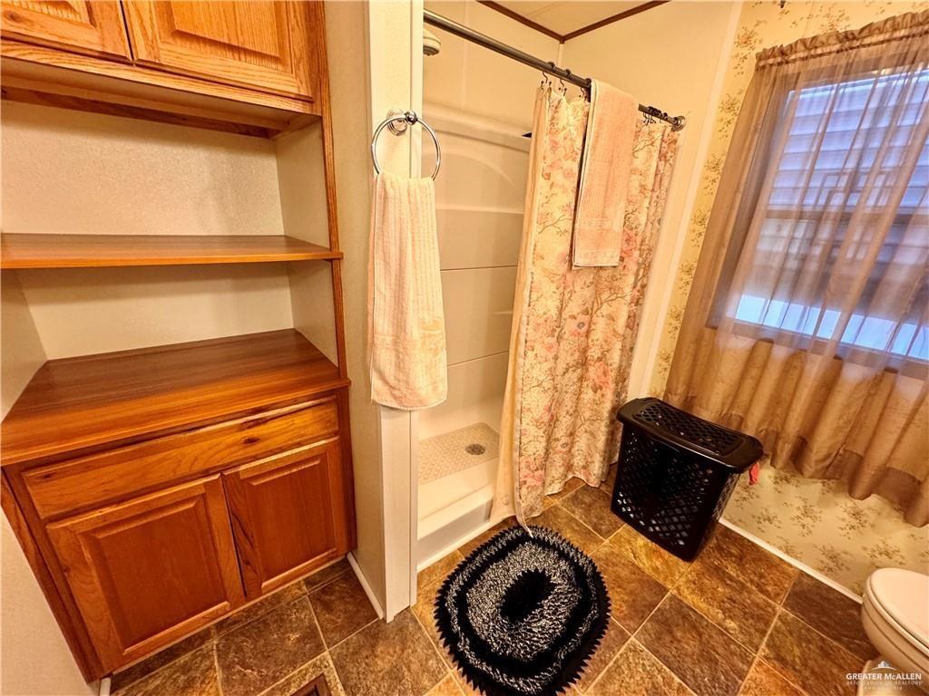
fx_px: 376
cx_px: 464
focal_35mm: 14
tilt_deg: -20.9
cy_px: 348
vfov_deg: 85.7
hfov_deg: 102.1
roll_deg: -3.1
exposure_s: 1/60
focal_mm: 2.22
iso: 250
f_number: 2.2
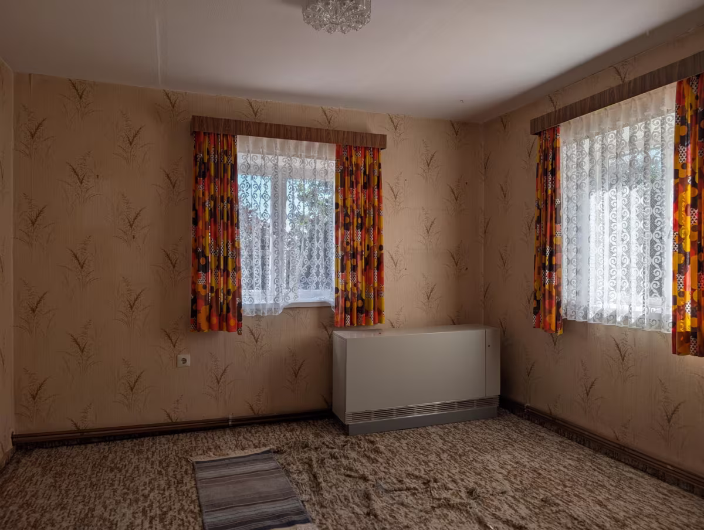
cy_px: 265
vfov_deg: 57.0
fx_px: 489
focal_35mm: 24
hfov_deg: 71.5
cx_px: 352
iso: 21
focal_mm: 6.9
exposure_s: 1/529
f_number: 1.68
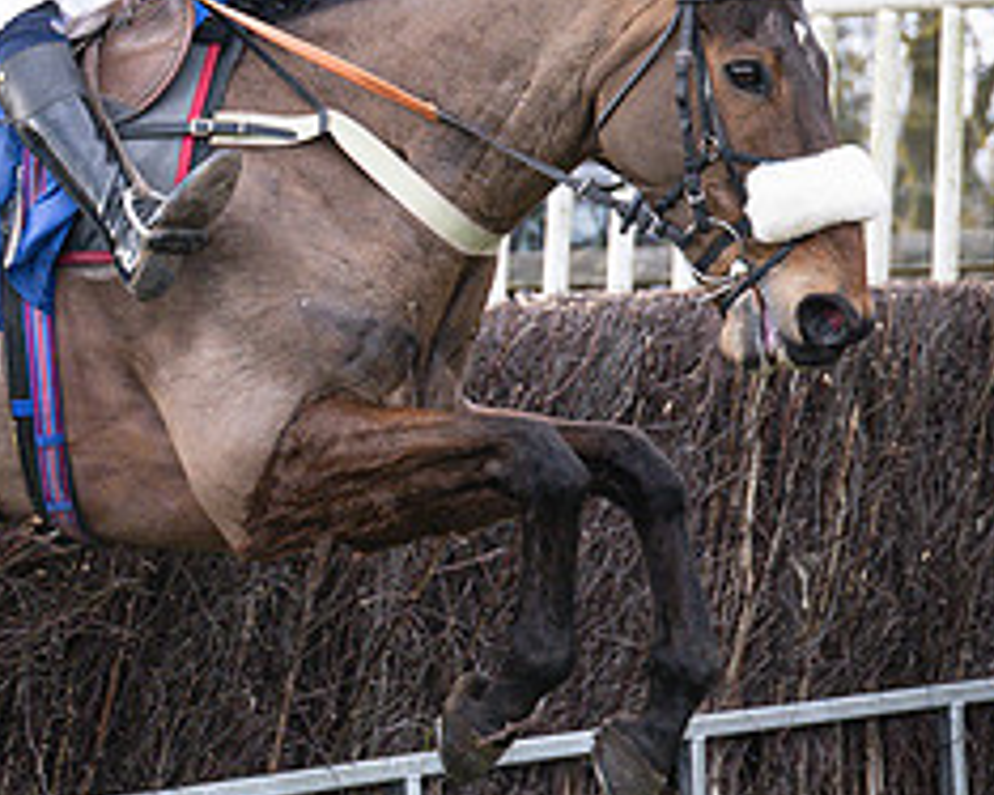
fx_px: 8381
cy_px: 255
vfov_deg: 5.4
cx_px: 217
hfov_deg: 6.8
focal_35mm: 285
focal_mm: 70
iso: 400
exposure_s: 1/1600
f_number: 2.8
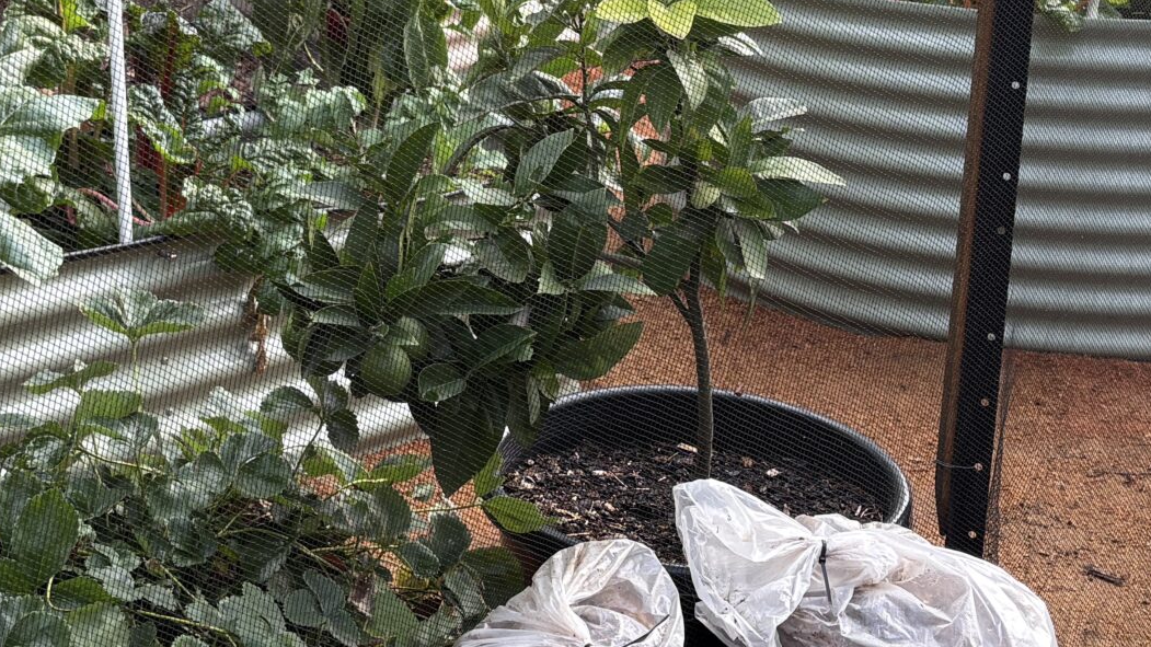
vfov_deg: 17.0
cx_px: 252
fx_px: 2106
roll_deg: -1.5
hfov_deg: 29.9
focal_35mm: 69
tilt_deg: -7.9
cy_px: -36
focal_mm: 5.96
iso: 50
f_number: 1.6
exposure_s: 1/163
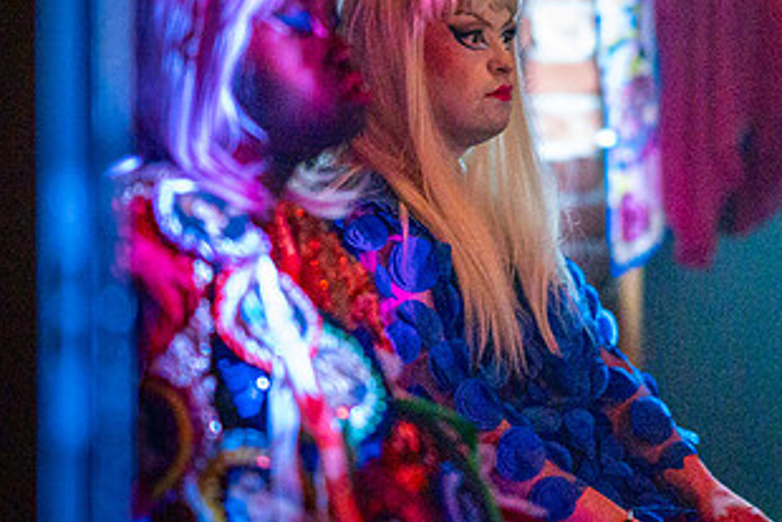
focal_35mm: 167
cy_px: 180
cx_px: 493
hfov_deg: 12.3
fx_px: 3629
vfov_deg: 8.2
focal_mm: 85
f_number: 1.4
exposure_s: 1/200
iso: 20000
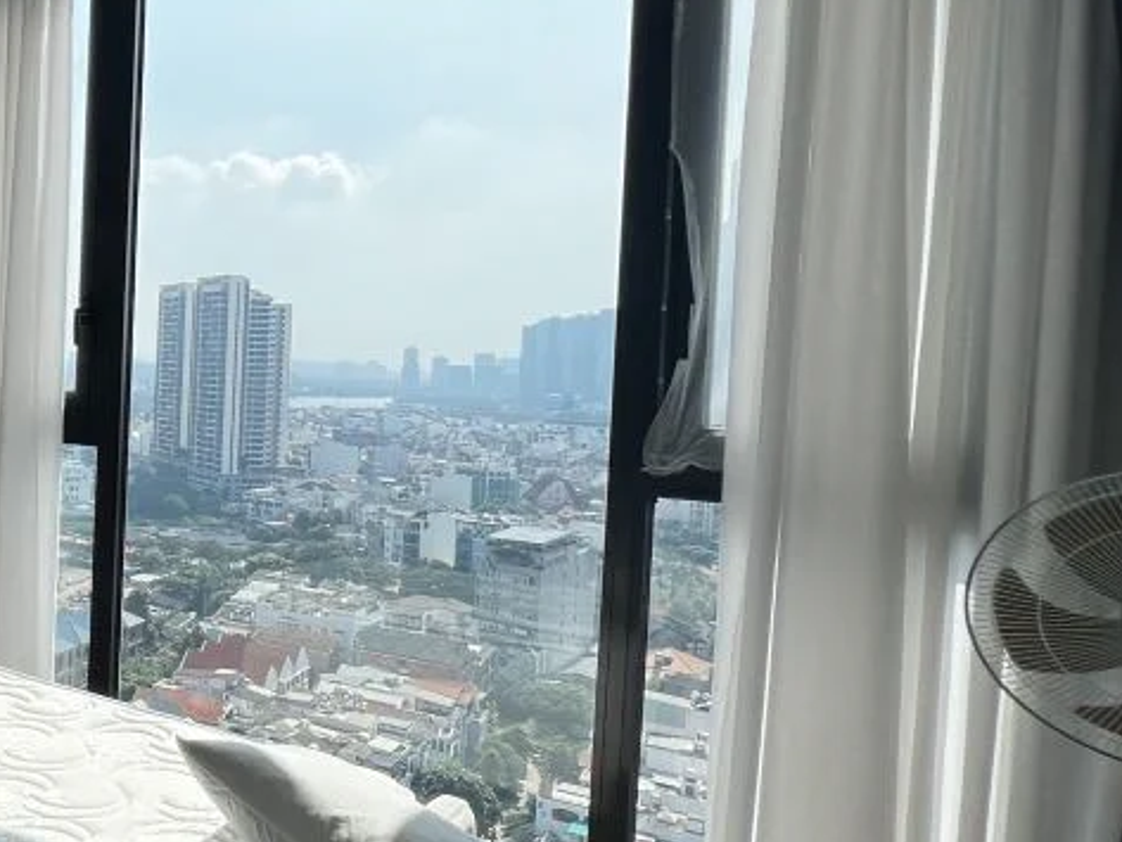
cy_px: 391
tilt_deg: -2.2
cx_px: -278
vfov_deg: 42.9
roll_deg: -1.5
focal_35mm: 33
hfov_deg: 38.1
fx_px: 1070
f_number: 1.8
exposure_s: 1/758
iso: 32
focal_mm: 1.57
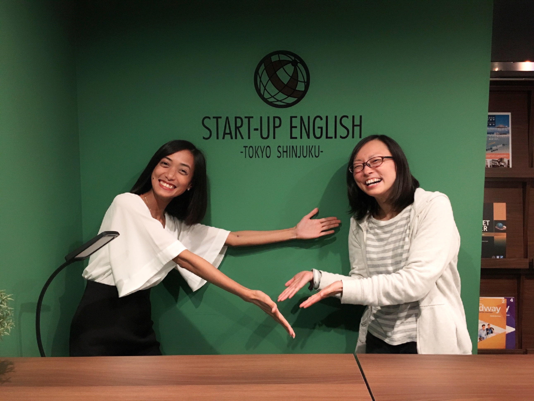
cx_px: 267
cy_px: 200
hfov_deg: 61.7
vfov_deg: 48.2
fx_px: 447
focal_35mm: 29
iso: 125
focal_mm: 4.15
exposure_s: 1/30
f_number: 2.2
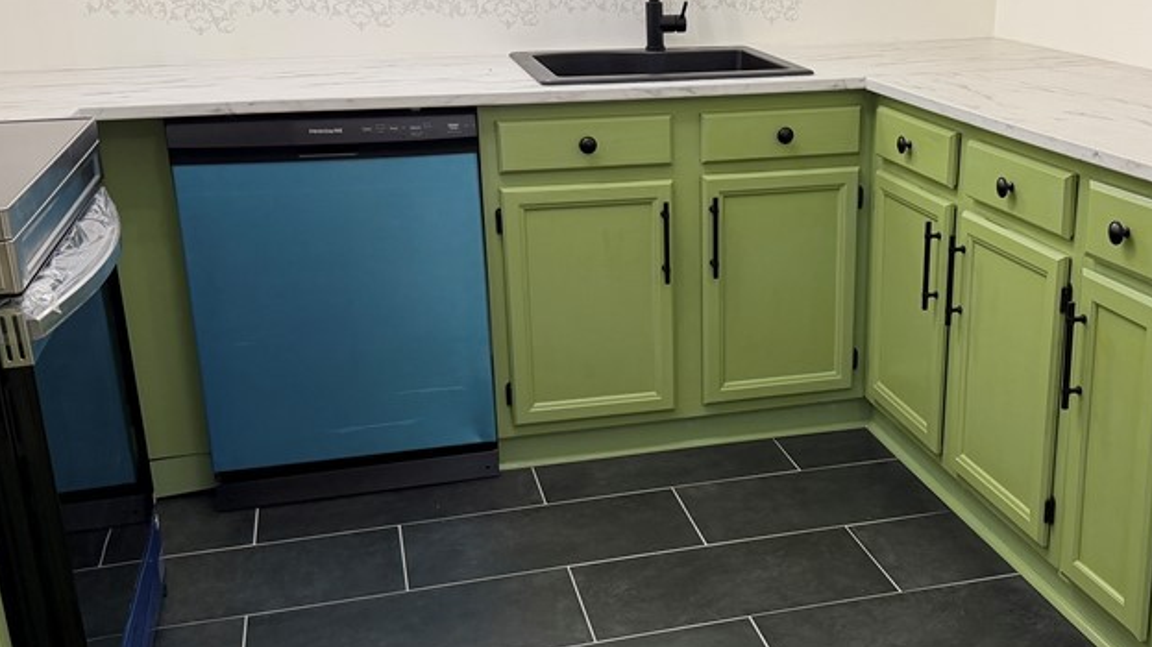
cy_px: 346
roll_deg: -0.5
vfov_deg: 27.7
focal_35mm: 43
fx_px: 1313
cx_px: 758
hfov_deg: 46.7
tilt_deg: -18.3
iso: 200
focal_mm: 6.76
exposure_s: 1/120
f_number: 1.78
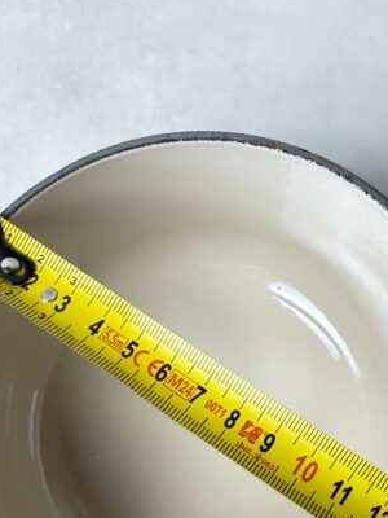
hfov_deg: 30.2
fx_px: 717
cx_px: 219
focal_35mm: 48
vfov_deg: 37.7
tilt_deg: -78.7
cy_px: 440
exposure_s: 1/100
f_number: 2.2
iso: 320
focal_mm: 2.22
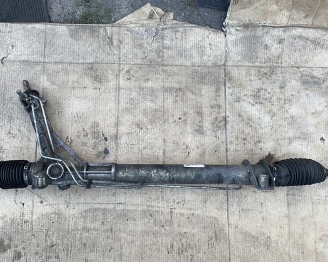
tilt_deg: -82.1
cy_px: 138
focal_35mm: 31
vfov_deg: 47.1
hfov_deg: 57.0
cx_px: 142
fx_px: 301
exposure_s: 1/191
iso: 32
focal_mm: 4.2
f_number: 1.6
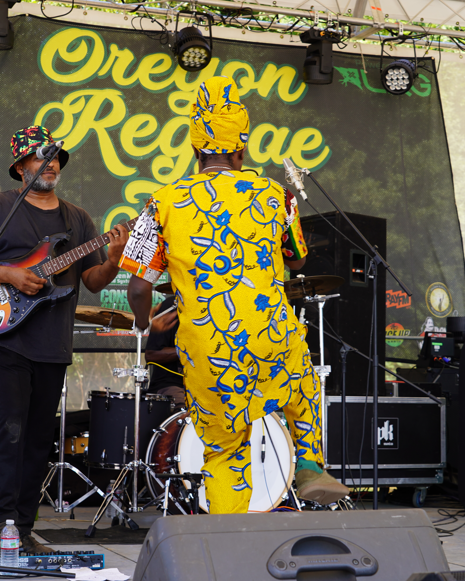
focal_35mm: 72
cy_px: 290
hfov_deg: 21.3
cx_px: 209
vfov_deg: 26.4
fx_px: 1239
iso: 100
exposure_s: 1/100
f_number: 6.3
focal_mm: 51
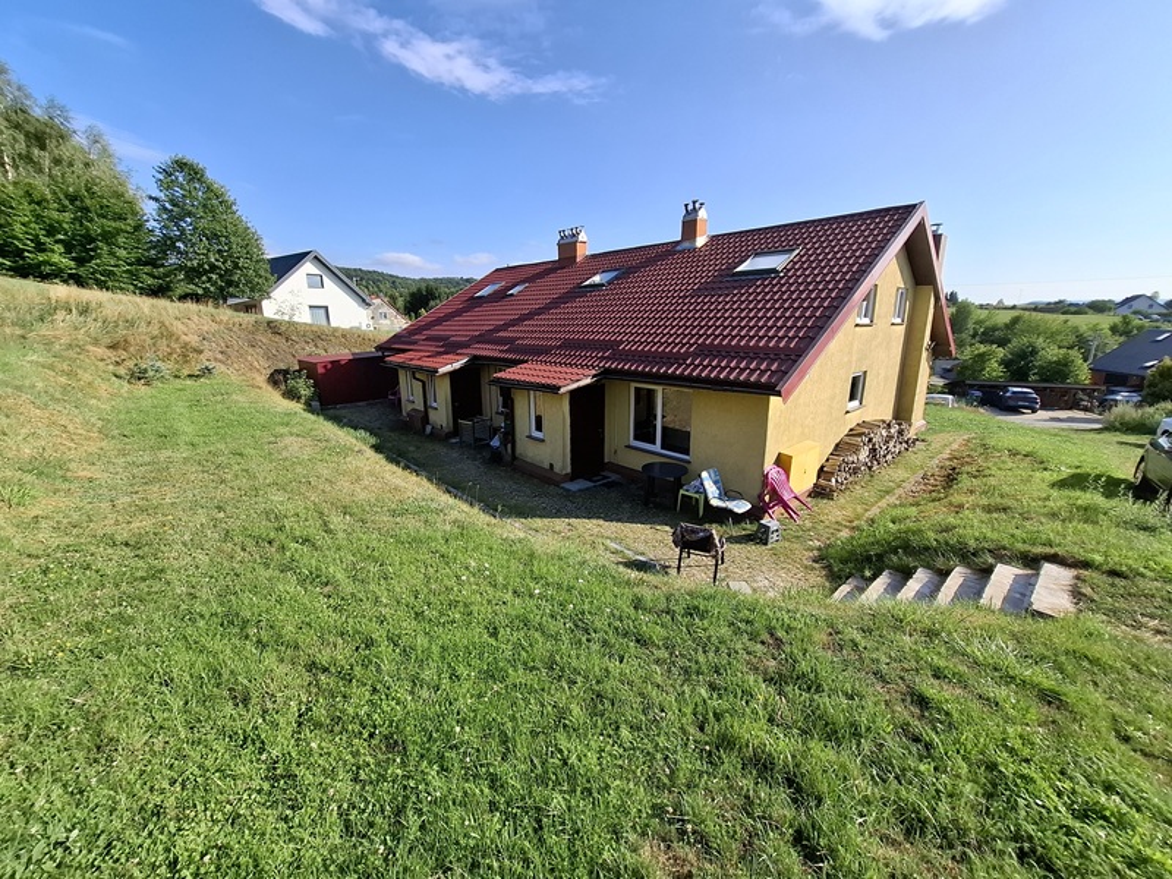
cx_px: 586
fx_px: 440
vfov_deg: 89.9
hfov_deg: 106.2
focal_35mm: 13
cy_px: 440
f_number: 2.2
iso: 40
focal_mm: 1.74
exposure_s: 1/982
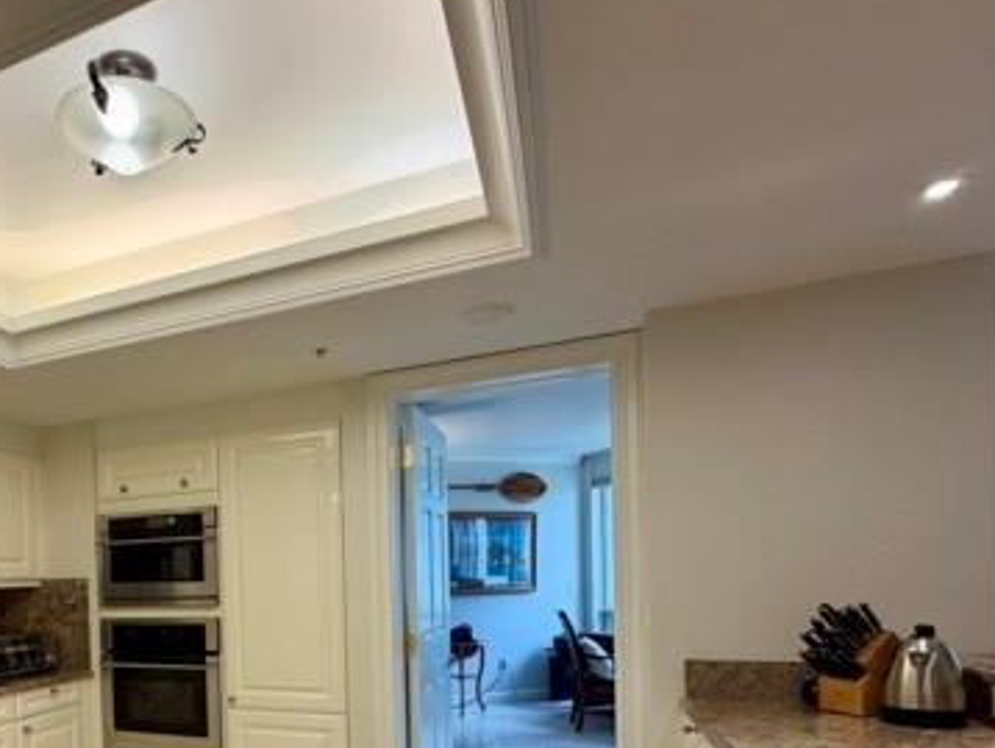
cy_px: 603
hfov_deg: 63.6
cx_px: 206
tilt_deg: -1.8
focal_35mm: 25
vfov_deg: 51.4
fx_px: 719
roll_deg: +1.8
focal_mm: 2.22
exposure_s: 1/120
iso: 100
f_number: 2.2
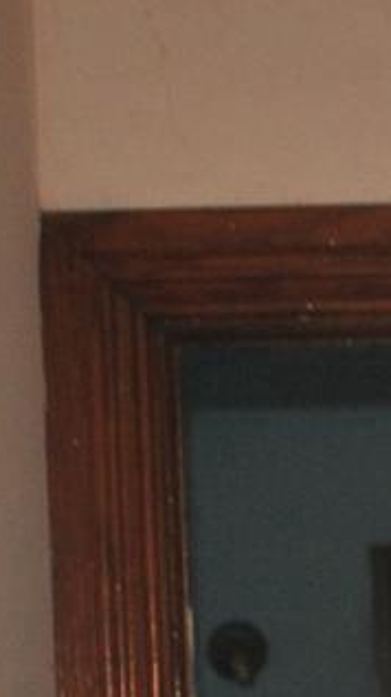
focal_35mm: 183
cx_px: 833
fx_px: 3377
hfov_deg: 6.4
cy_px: 1343
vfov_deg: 10.8
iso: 200
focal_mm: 18
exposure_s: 1/60
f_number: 3.5
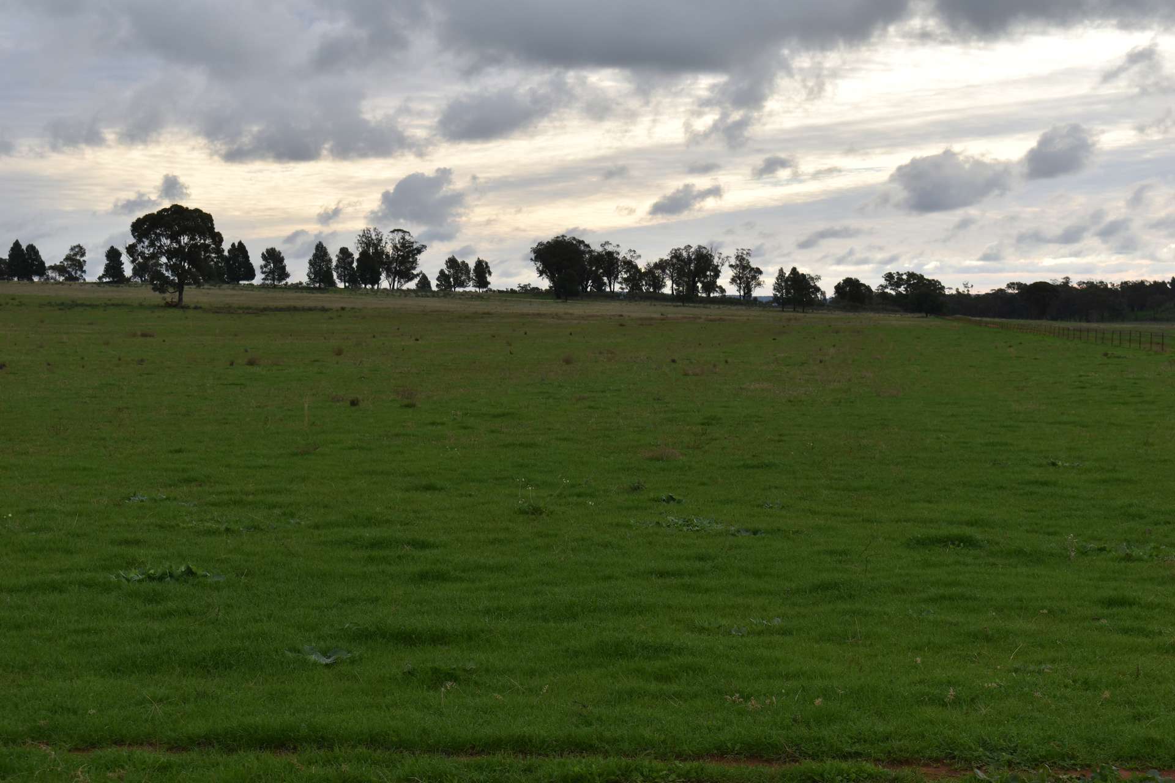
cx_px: 588
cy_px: 392
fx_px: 2350
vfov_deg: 18.9
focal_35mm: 72
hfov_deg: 28.1
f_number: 7.1
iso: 100
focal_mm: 48
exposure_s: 1/200
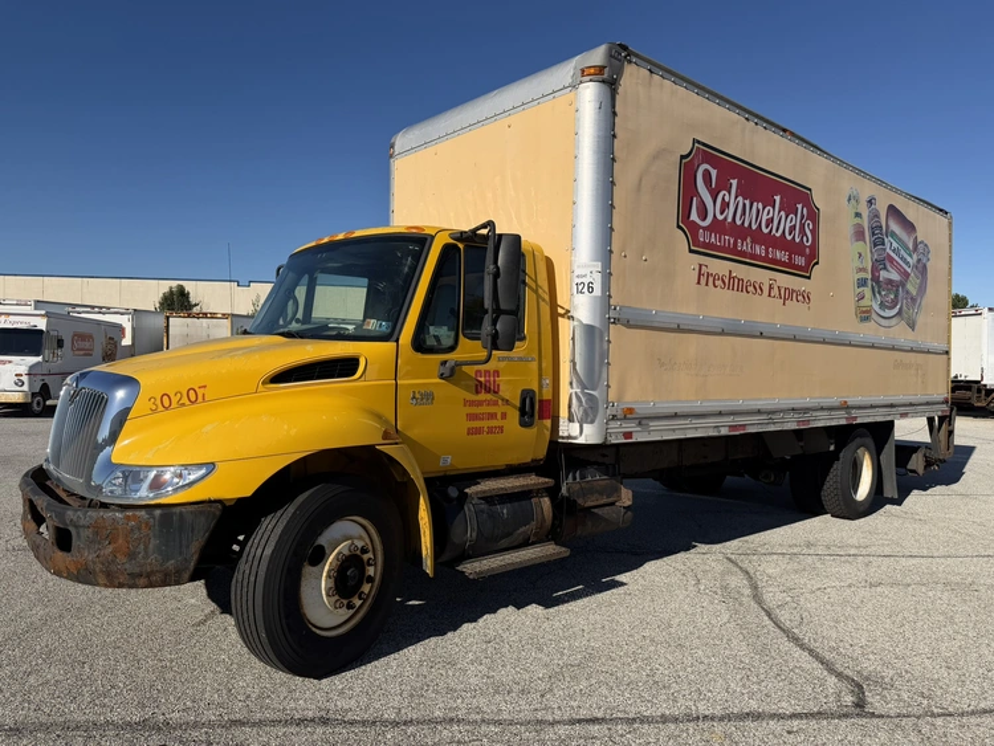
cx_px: 497
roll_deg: -0.8
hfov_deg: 71.6
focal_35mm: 24
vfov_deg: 56.8
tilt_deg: -0.9
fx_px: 689
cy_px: 373
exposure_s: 1/7353
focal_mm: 6.76
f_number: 1.78
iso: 80
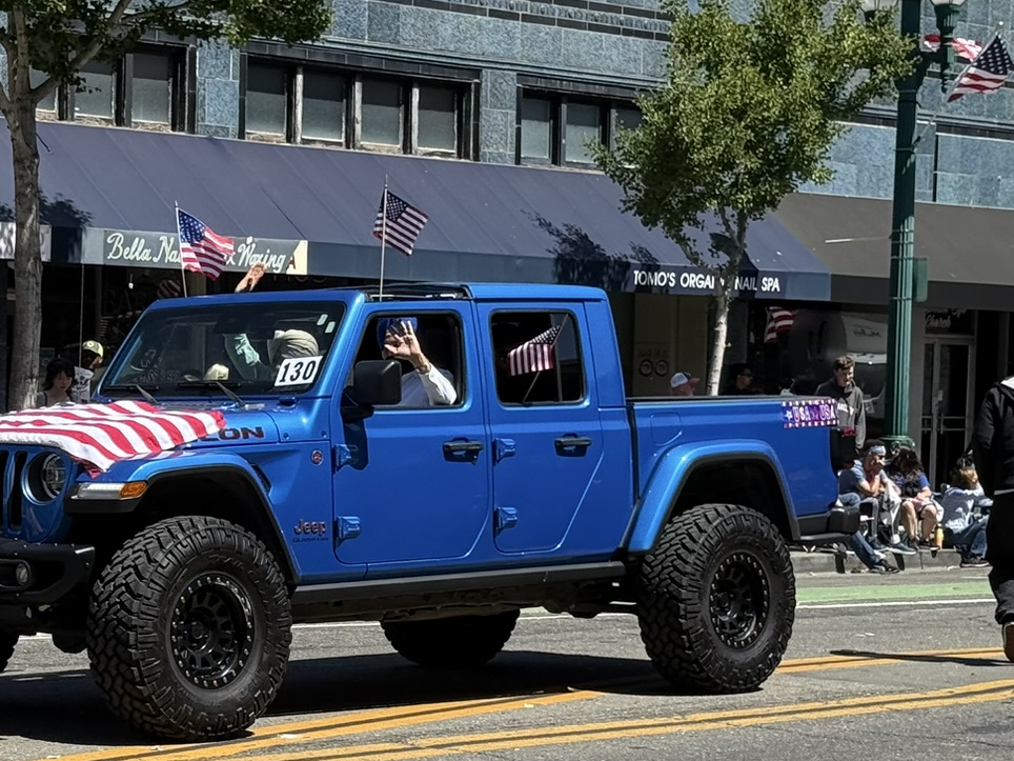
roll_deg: +0.6
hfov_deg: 19.2
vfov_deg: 14.5
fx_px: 2988
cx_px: 278
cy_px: 473
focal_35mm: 102
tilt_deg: -1.7
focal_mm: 6.76
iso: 64
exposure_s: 1/2762
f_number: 1.78
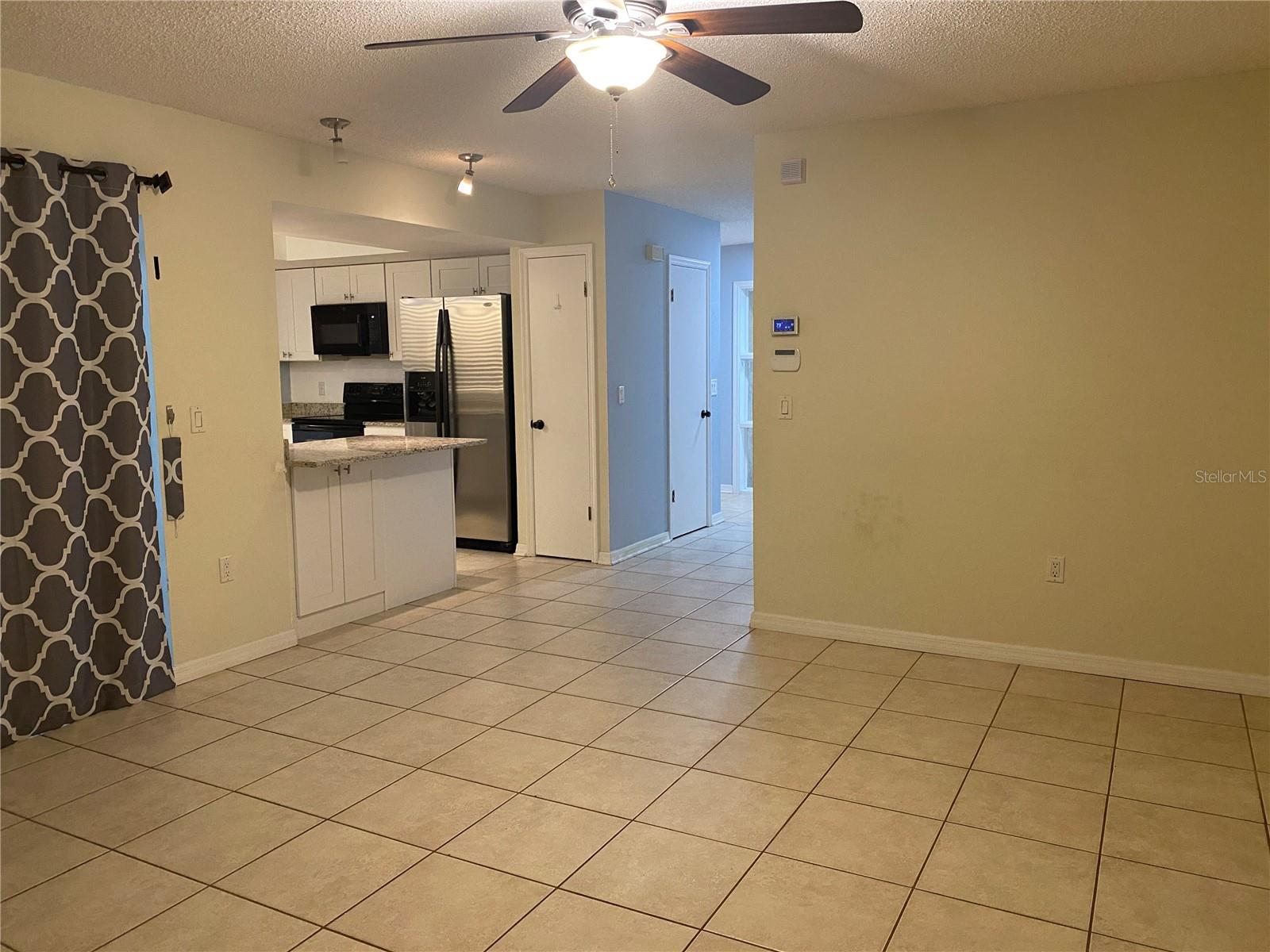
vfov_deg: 53.1
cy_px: 476
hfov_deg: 67.3
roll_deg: +0.7
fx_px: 954
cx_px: 635
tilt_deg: -6.6
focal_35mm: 26
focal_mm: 4.25
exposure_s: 1/60
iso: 320
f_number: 1.8
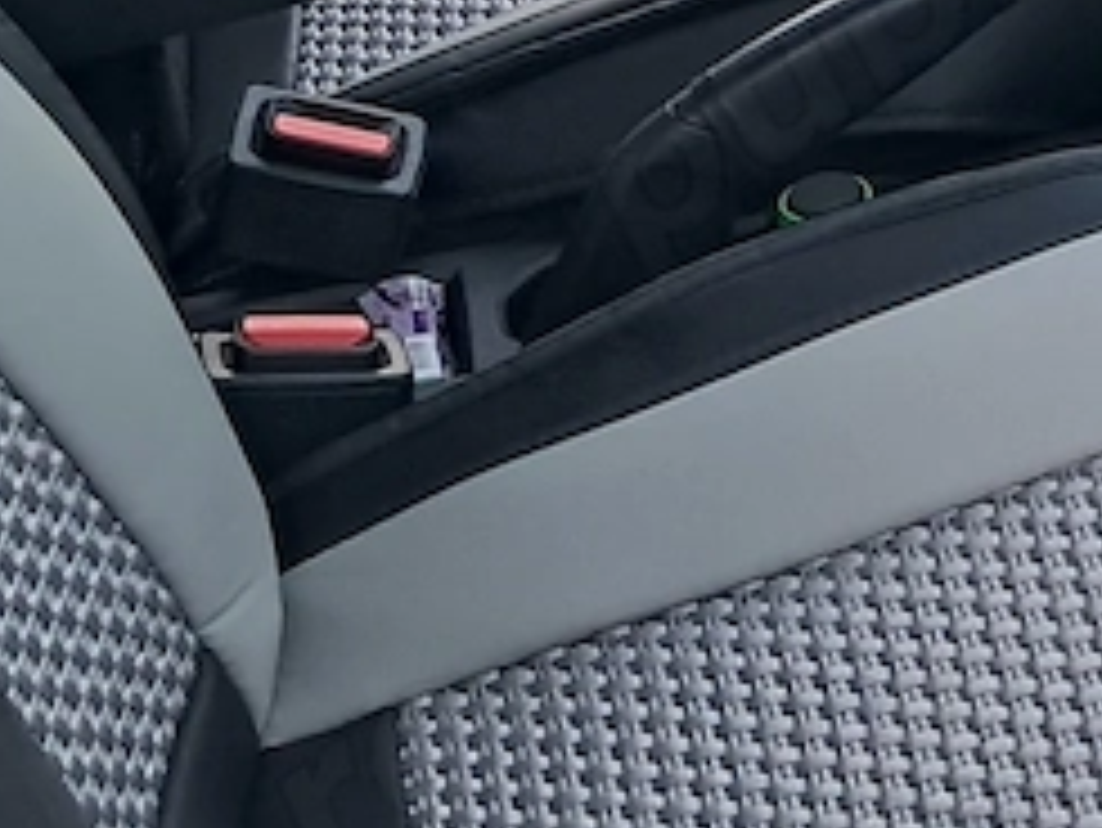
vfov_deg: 13.3
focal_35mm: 110
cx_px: 1588
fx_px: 3504
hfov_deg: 16.5
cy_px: -32
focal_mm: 4
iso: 400
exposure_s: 1/60
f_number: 1.8
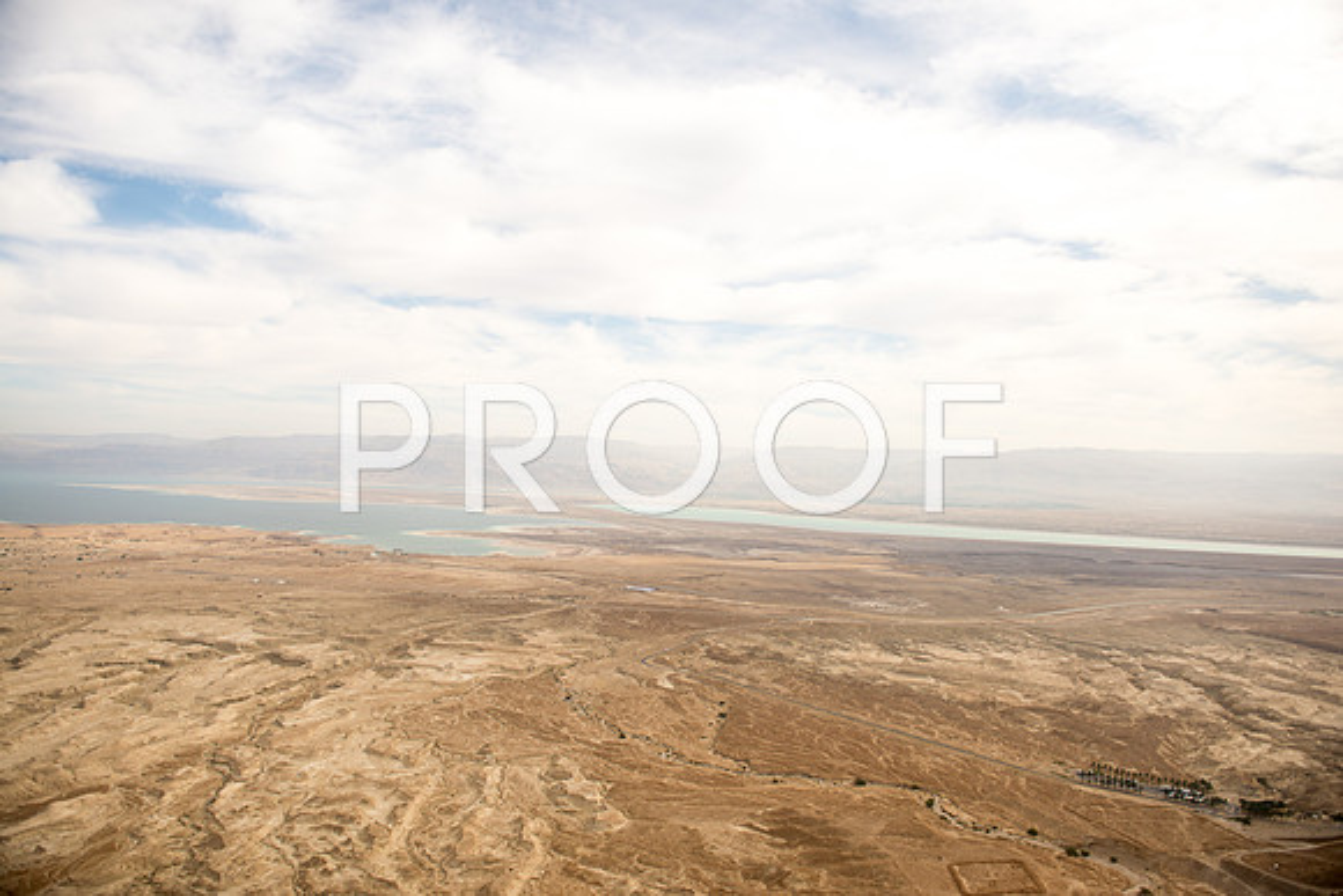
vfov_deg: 53.2
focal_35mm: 24
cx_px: 672
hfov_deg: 73.7
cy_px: 448
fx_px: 896
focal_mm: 24
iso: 200
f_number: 2.8
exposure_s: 1/4000
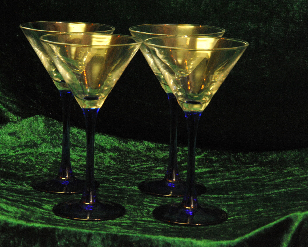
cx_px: 124
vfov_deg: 11.4
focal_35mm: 136
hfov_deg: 14.2
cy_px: 124
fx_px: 1240
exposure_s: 1/15
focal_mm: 120
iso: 6400
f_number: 22
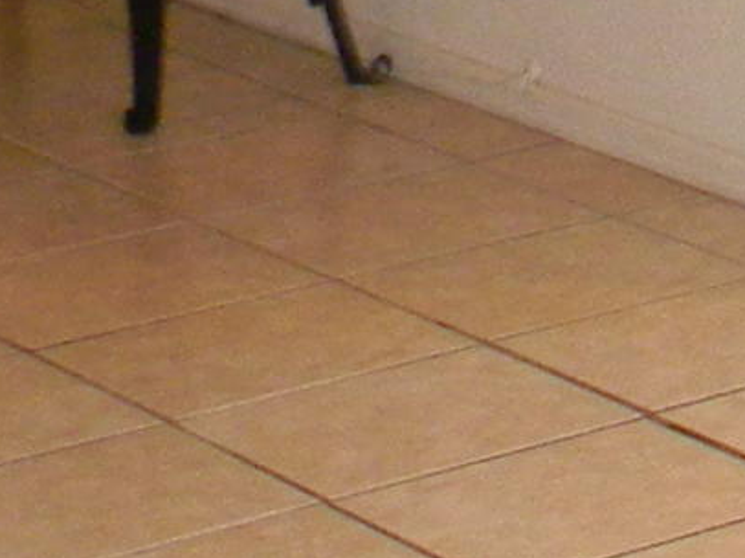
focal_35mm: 207
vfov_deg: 6.8
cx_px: 2215
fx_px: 4452
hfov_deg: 8.2
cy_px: -731
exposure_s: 1/30
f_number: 3.5
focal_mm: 5
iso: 279
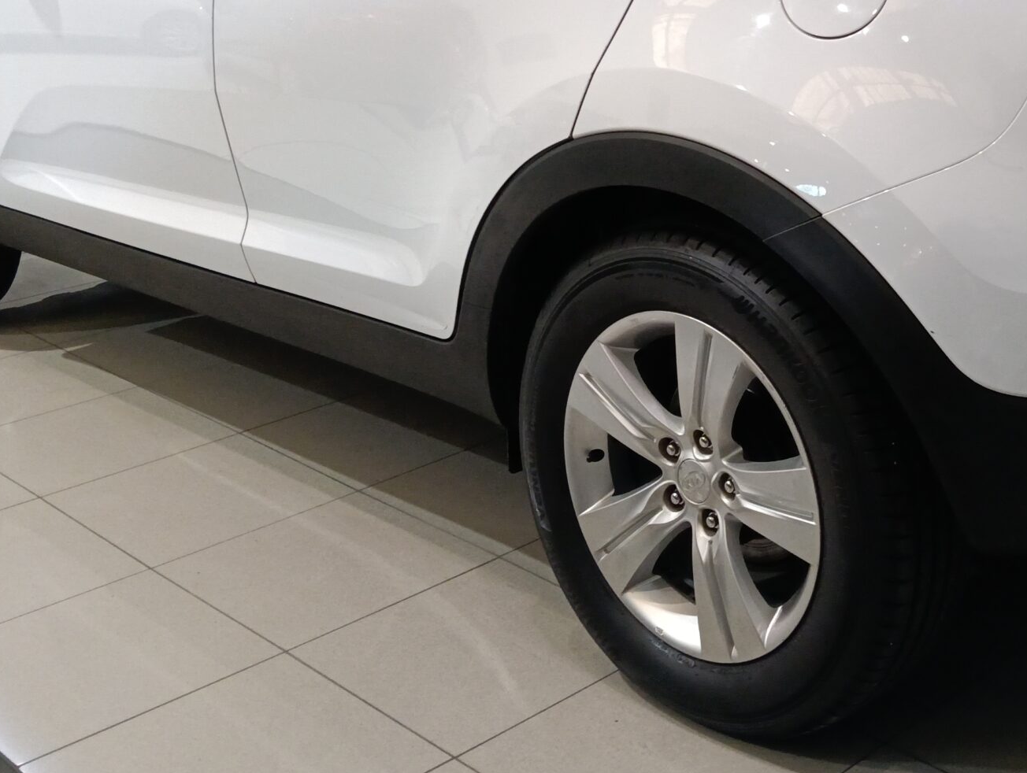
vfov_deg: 26.6
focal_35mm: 53
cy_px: 66
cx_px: 749
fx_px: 1575
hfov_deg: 35.4
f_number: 16
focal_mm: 3.98
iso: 400
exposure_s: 1/33.3
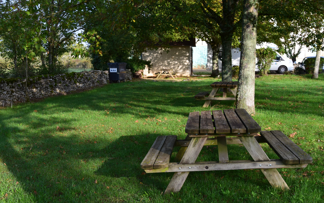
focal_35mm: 49
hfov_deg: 41.1
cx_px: 162
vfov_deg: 26.3
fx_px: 433
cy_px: 101
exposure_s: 1/200
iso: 400
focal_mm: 32
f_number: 10
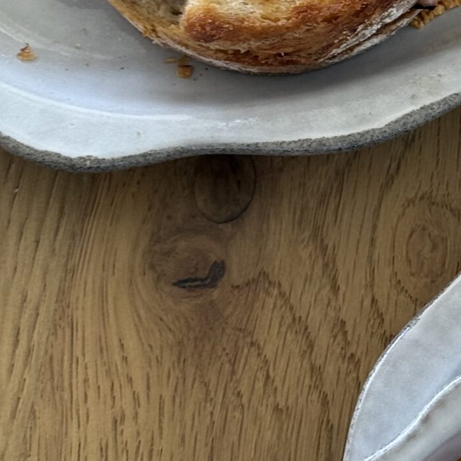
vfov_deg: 11.3
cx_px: 477
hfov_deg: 11.2
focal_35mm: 154
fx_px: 2320
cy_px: 118
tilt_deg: -74.6
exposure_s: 1/120
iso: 50
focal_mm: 6.76
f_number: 1.78
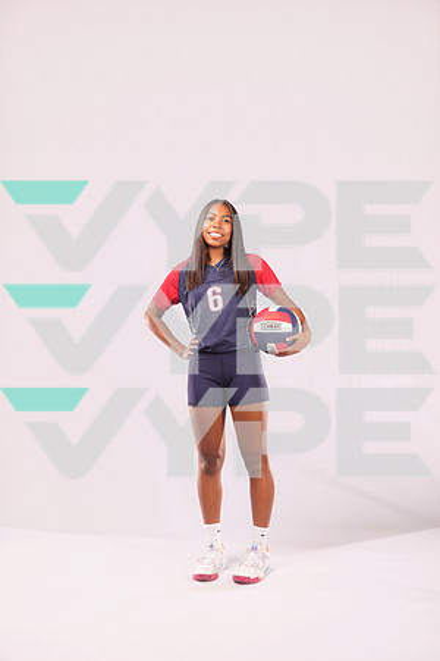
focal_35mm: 34
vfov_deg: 55.8
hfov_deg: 38.9
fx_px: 623
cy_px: 330
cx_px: 220
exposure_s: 1/100
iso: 200
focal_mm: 34
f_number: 6.3
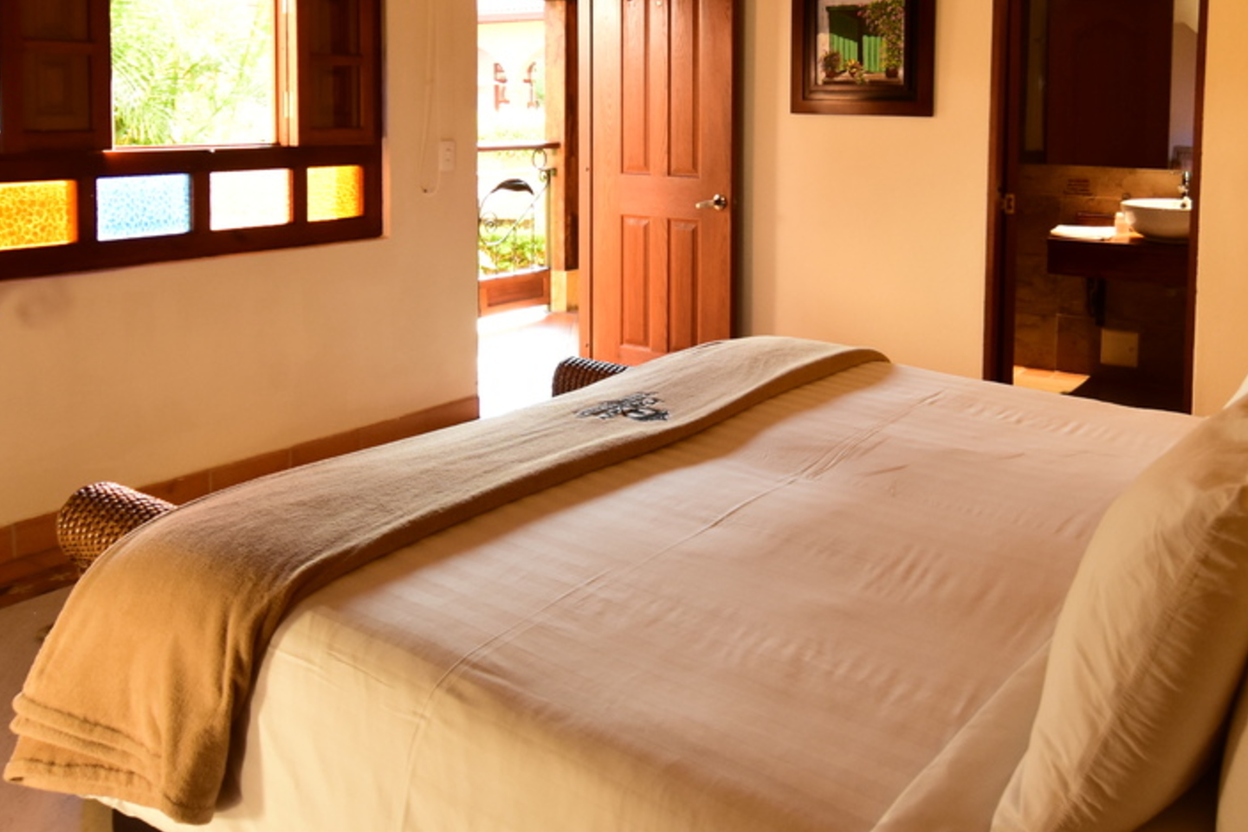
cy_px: 157
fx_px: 1109
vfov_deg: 39.4
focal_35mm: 32
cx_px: 694
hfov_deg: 58.6
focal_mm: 10
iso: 500
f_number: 3.5
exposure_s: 1/50
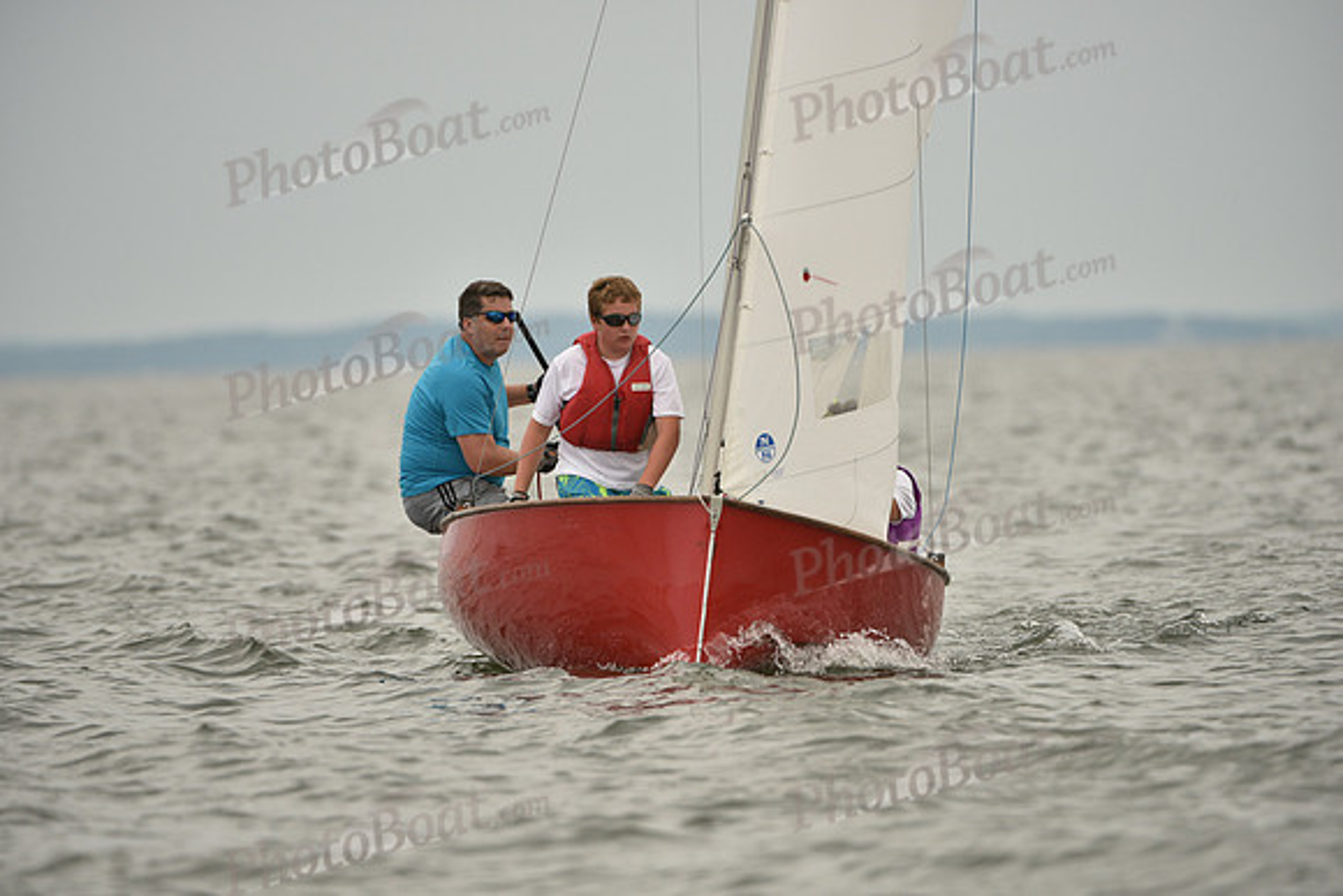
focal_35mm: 400
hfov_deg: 5.2
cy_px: 448
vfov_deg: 3.4
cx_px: 672
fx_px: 14925
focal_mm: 400
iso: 320
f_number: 5
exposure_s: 1/2000
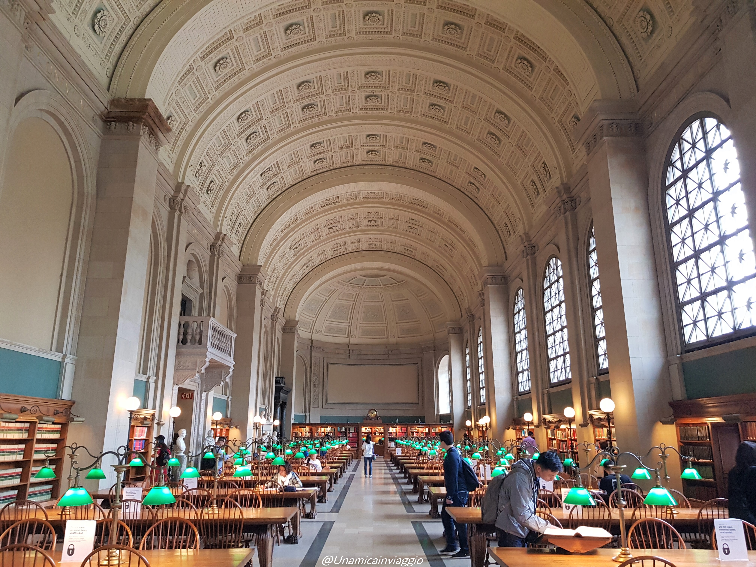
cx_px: 378
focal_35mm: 26
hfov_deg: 67.3
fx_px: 568
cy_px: 284
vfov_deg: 53.1
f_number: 1.7
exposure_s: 1/60
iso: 200
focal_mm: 4.2
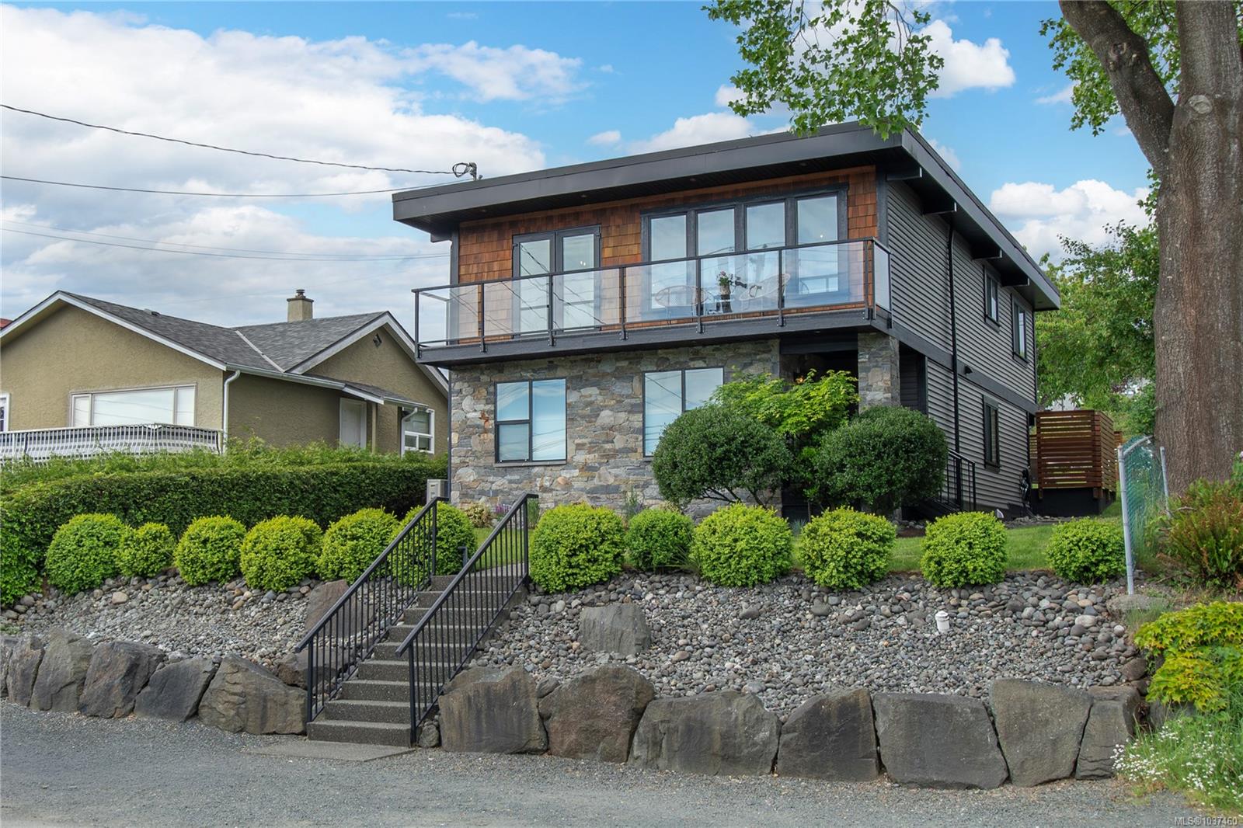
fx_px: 1139
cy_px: 414
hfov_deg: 57.2
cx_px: 622
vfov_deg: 40.0
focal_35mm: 33
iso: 320
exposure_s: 1/400
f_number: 8
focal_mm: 22
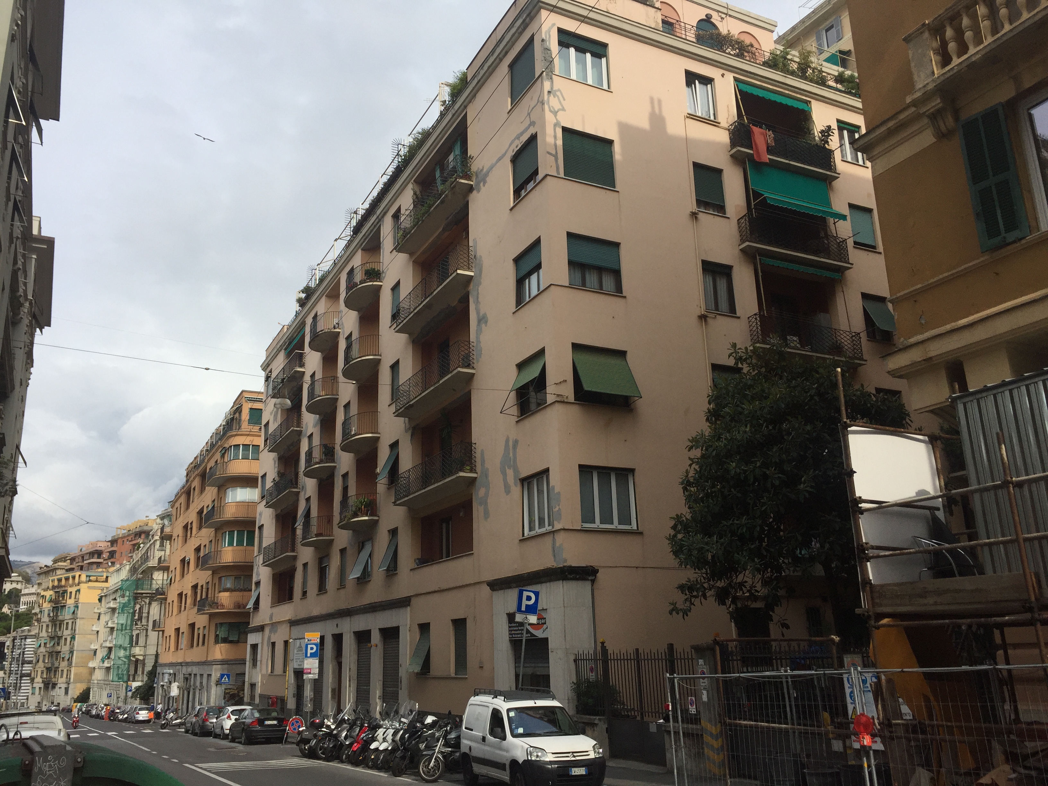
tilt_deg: +14.3
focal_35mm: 29
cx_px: 524
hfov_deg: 61.7
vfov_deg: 48.2
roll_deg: +1.1
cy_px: 393
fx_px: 878
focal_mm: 4.15
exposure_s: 1/3049
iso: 32
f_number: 2.2
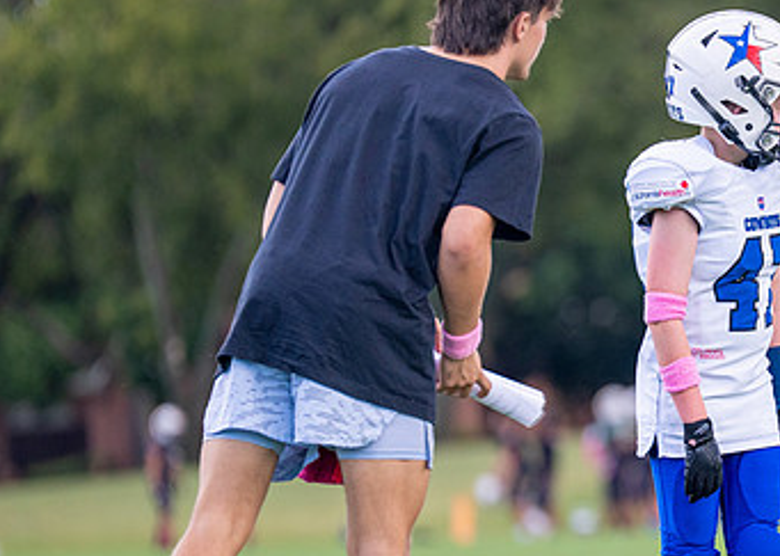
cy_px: 360
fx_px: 10271
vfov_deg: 3.1
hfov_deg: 4.3
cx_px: 812
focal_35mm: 464
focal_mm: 200
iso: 500
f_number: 2.8
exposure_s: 1/2500
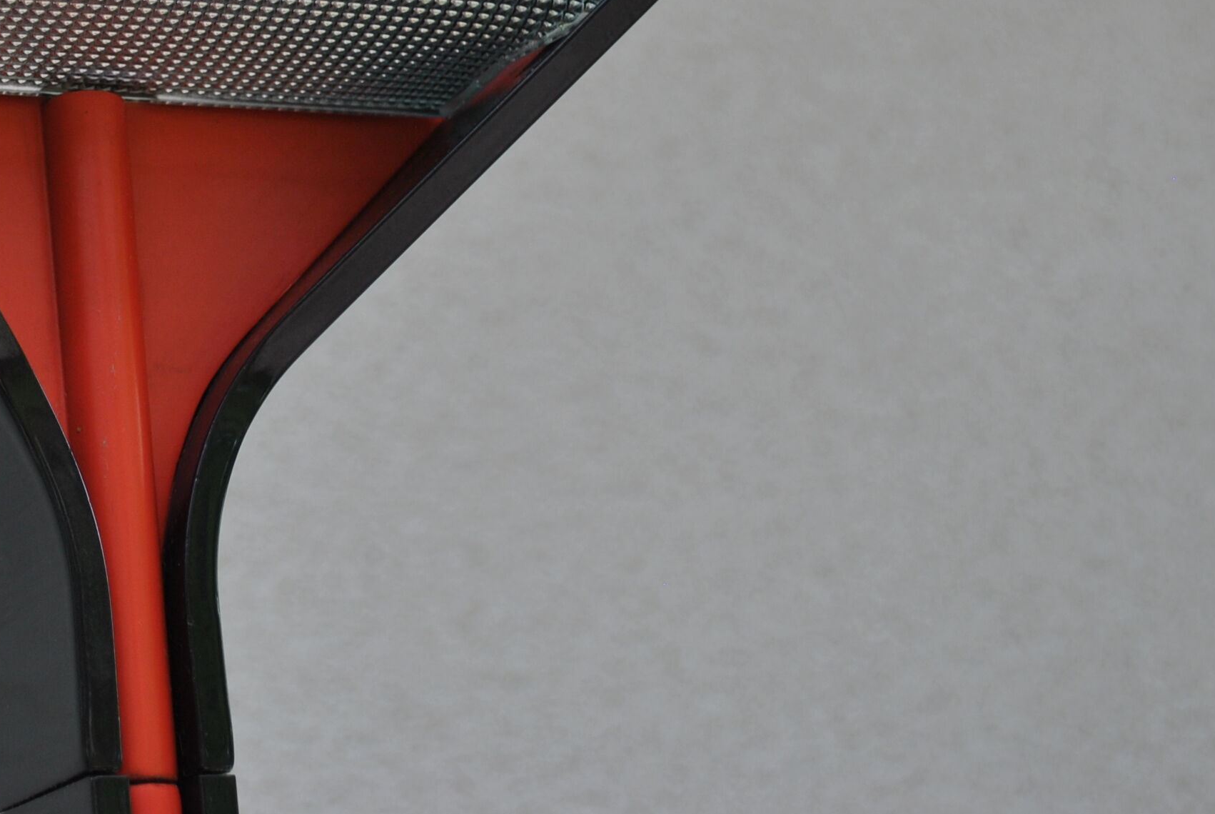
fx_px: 3920
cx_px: 12
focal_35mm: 116
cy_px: -95
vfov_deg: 11.7
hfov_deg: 17.2
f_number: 5.6
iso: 125
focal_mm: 34
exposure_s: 1/125
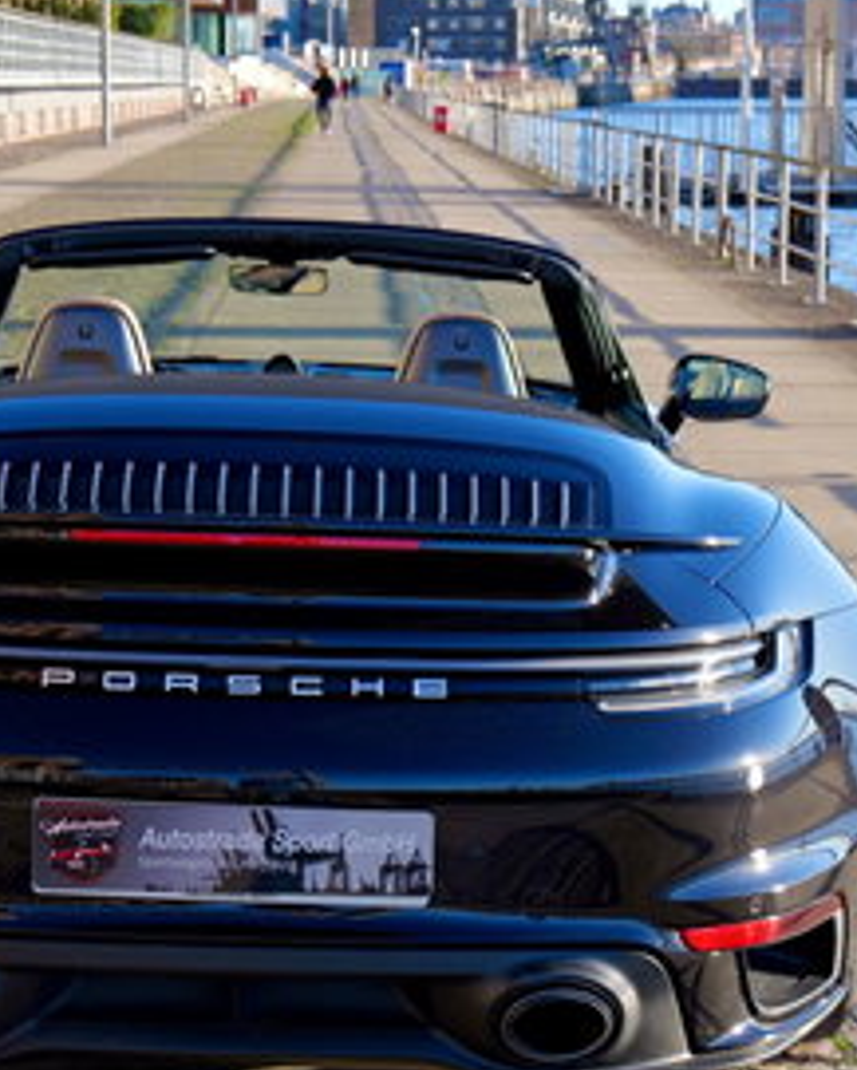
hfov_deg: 15.2
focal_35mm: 101
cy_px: 576
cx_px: 355
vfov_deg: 19.0
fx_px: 3200
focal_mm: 38
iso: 100
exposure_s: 1/125
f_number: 5.6
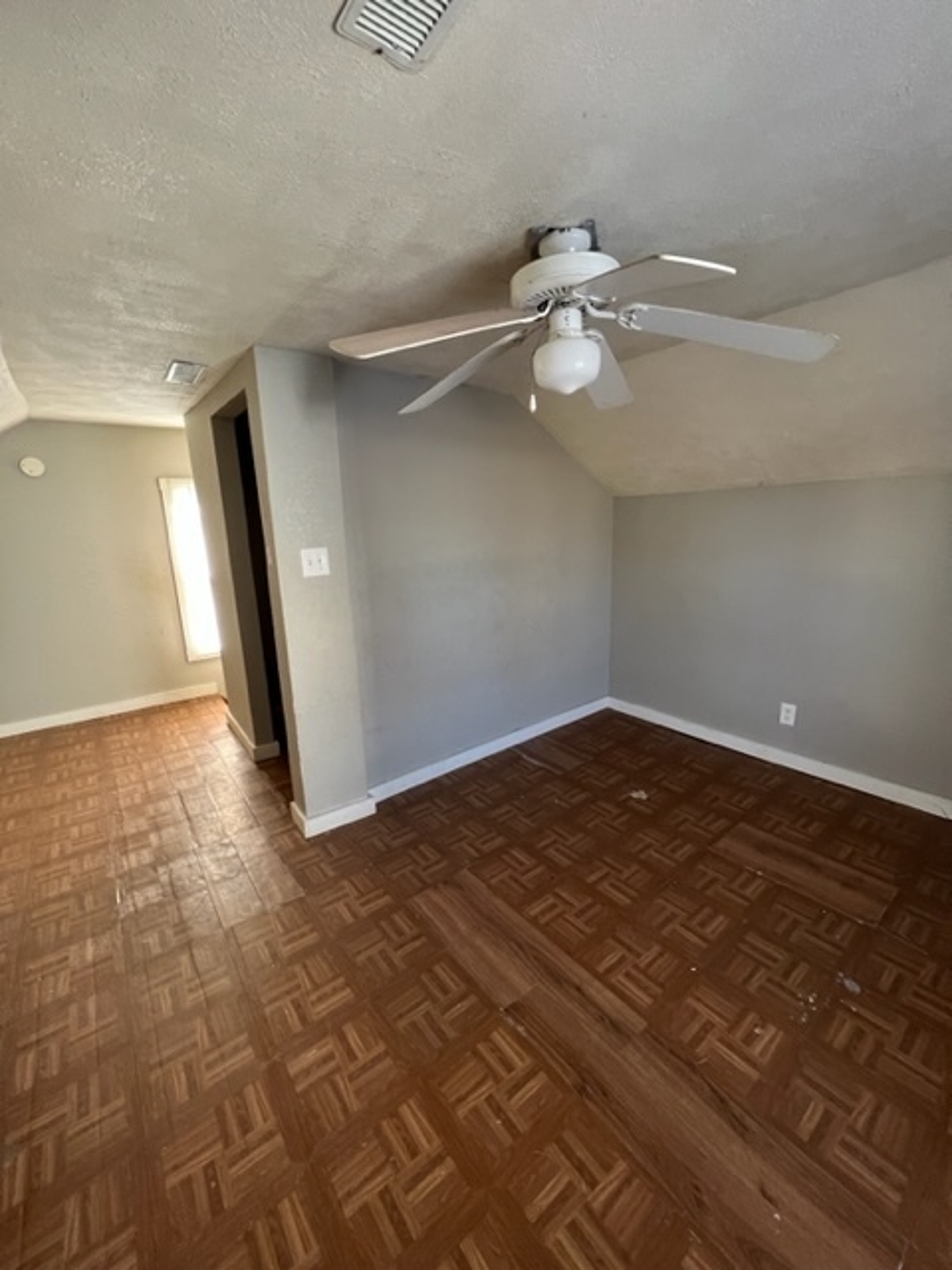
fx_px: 477
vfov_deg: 106.2
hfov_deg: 89.9
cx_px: 476
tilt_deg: -12.7
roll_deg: +2.0
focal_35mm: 13
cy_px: 635
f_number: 1.8
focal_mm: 1.57
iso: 250
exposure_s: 1/72
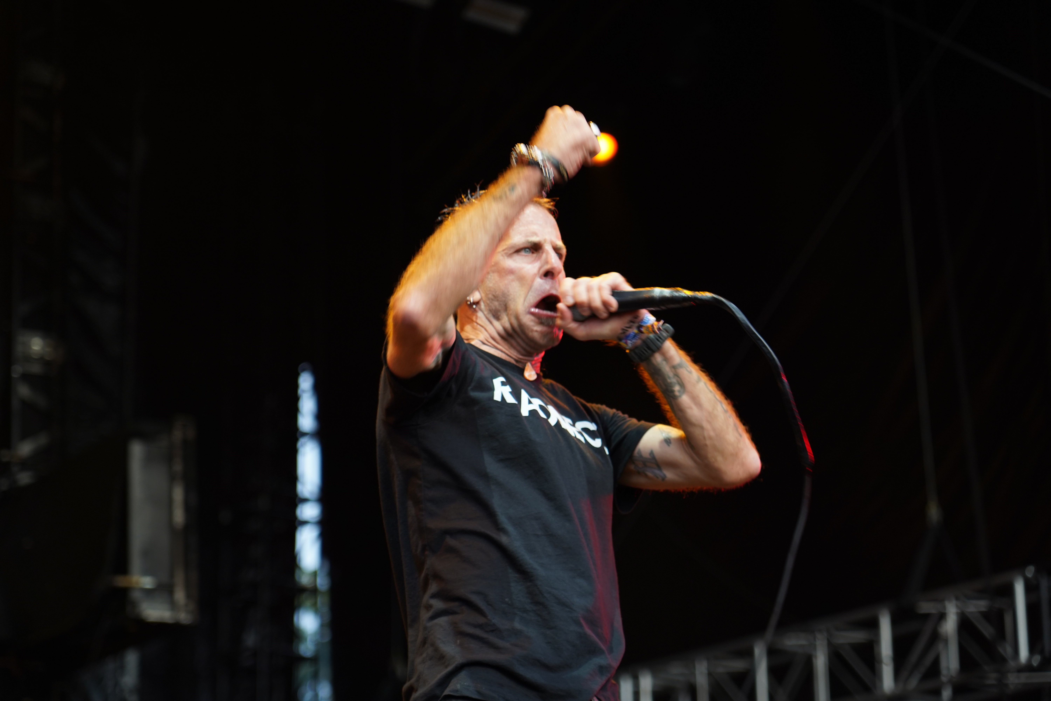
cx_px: 526
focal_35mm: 105
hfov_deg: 19.5
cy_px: 350
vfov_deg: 13.0
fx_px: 3065
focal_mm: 105
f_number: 4
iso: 400
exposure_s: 1/125
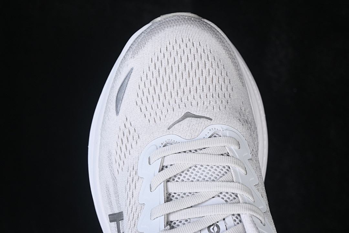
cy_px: 116
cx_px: 174
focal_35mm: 75
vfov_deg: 18.2
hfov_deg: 27.0
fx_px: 727
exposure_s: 1/80
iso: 160
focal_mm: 50
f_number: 7.1
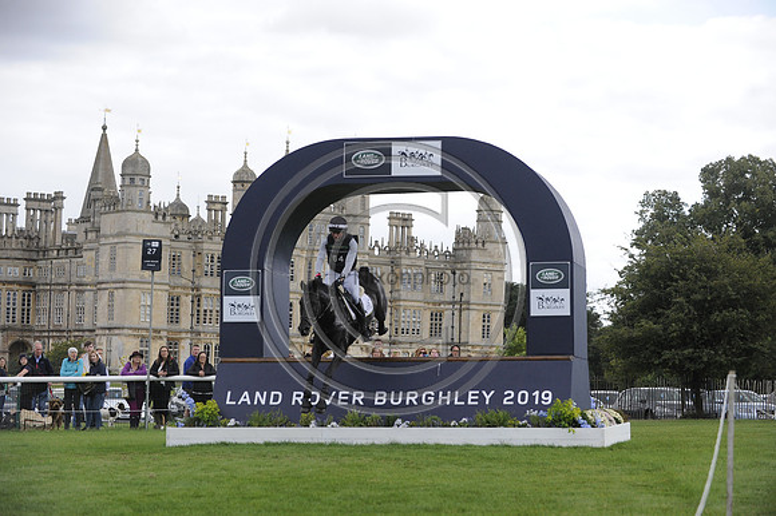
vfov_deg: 13.9
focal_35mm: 98
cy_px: 258
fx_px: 2111
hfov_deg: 20.8
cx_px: 388
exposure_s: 1/3200
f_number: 4.5
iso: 1600
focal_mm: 98
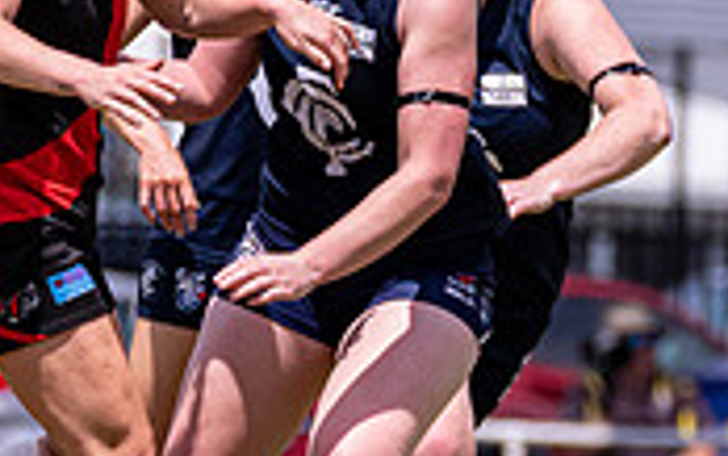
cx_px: 344
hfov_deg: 1.7
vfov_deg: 1.1
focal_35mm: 1204
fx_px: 23903
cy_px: 321
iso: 800
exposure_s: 1/4000
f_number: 6.3
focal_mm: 300
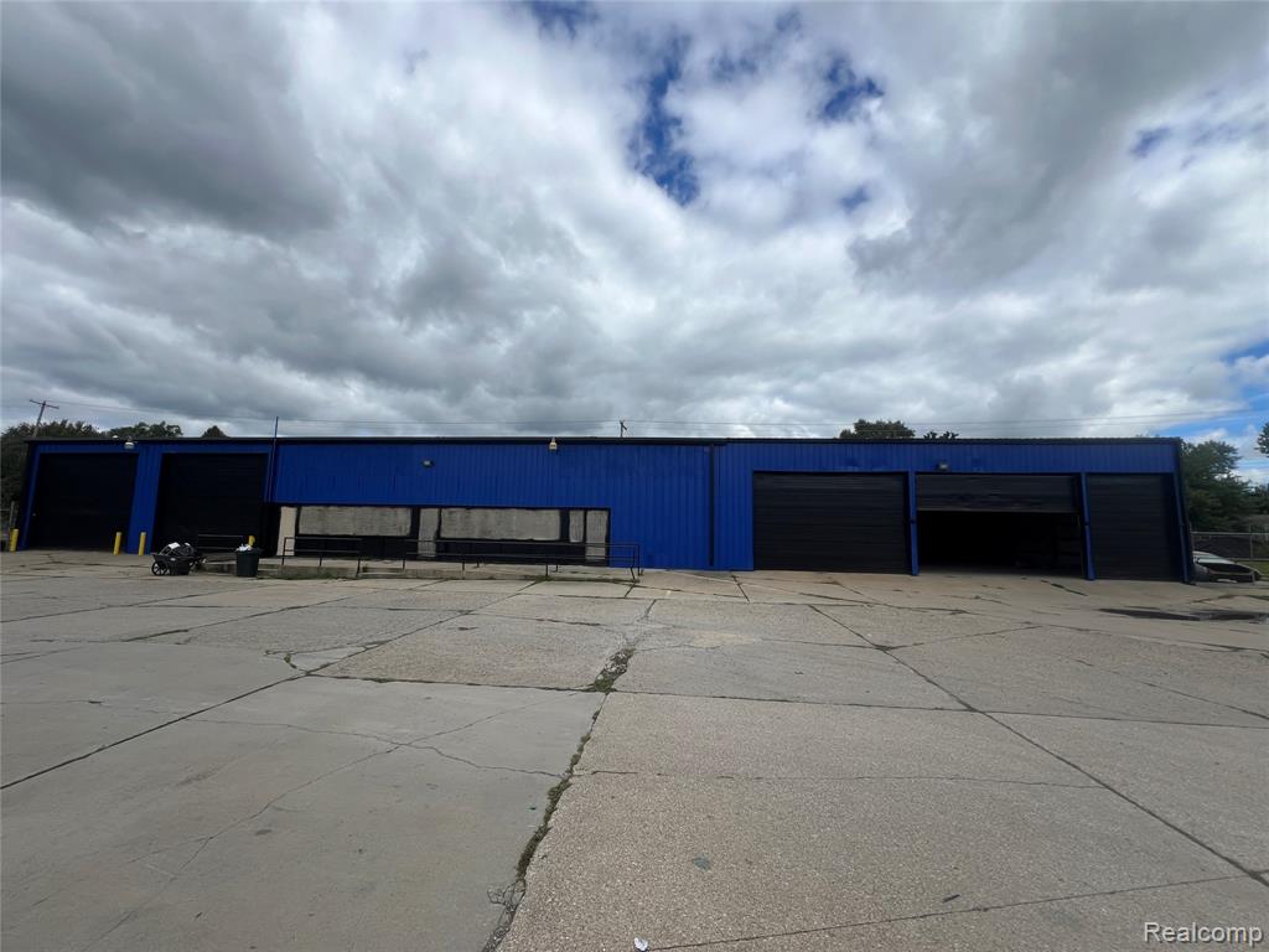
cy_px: 476
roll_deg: -0.4
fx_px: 477
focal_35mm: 13
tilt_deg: +6.0
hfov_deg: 106.2
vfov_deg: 89.9
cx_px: 634
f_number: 1.8
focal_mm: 1.57
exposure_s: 1/1908
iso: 32
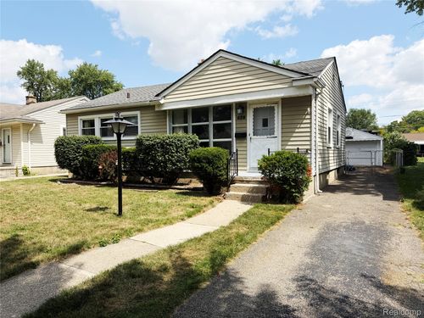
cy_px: 159
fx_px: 294
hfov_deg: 71.6
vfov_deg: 56.8
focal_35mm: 24
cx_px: 212
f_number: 1.78
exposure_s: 1/5319
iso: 80
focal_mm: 6.76
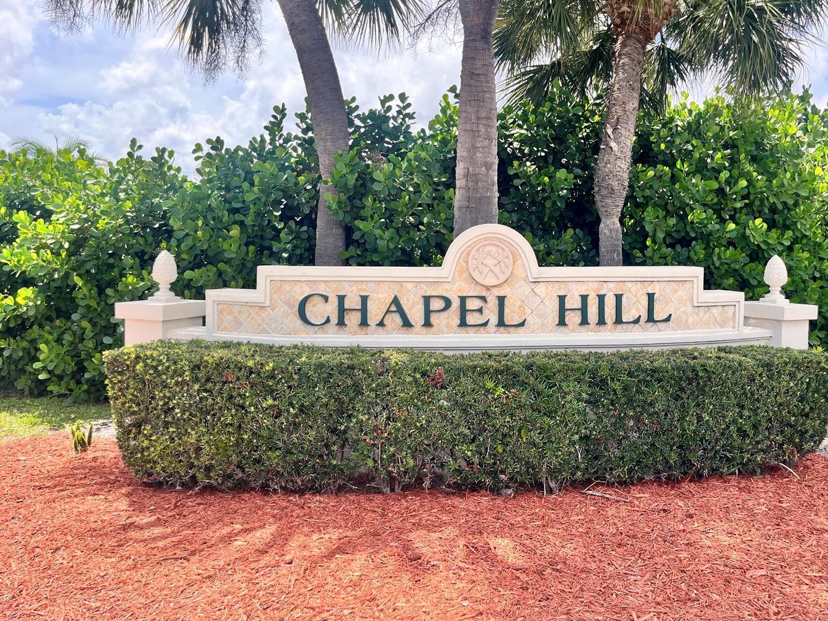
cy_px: 276
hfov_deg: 59.7
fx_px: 718
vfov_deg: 46.7
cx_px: 470
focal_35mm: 30
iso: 50
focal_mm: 5.1
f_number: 1.6
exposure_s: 1/1776
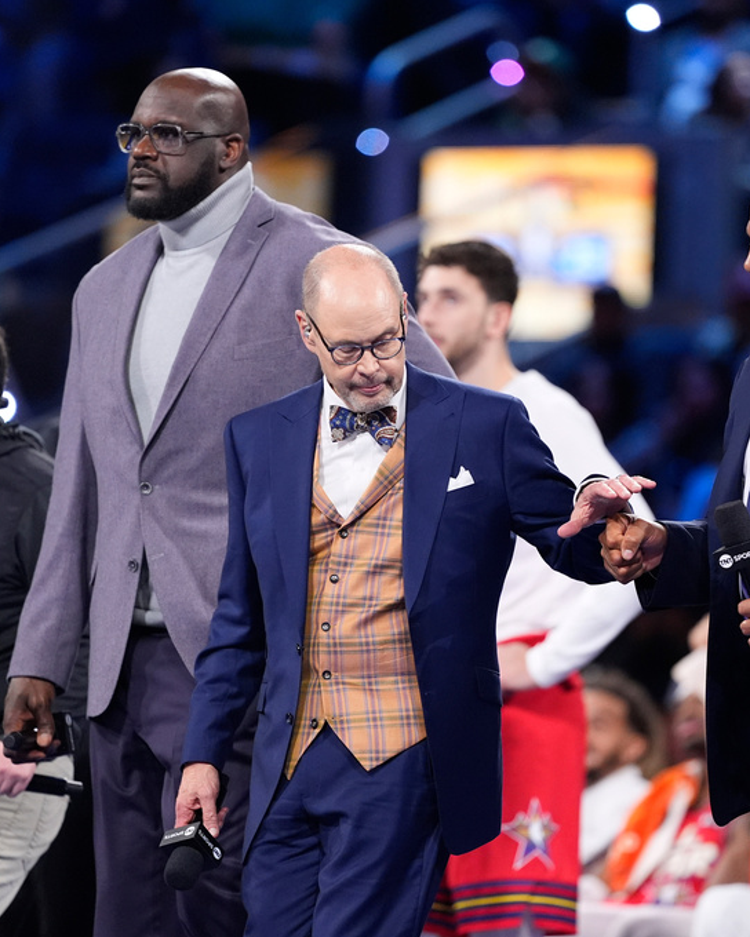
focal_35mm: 424
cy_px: 468
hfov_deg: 3.7
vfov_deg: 4.6
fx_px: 11764
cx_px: 520
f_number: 2.8
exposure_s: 1/1250
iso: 3200
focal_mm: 300
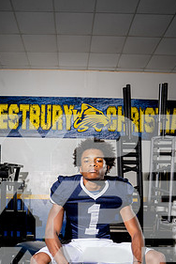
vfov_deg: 46.0
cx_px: 67
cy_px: 210
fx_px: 293
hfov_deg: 33.3
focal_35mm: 40
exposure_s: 1/250
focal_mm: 25
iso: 400
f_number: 9
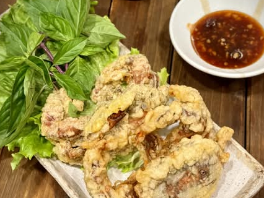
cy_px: 108
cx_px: 143
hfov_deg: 29.4
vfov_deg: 22.3
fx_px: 504
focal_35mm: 66
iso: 160
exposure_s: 1/60
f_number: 1.78
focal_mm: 6.76
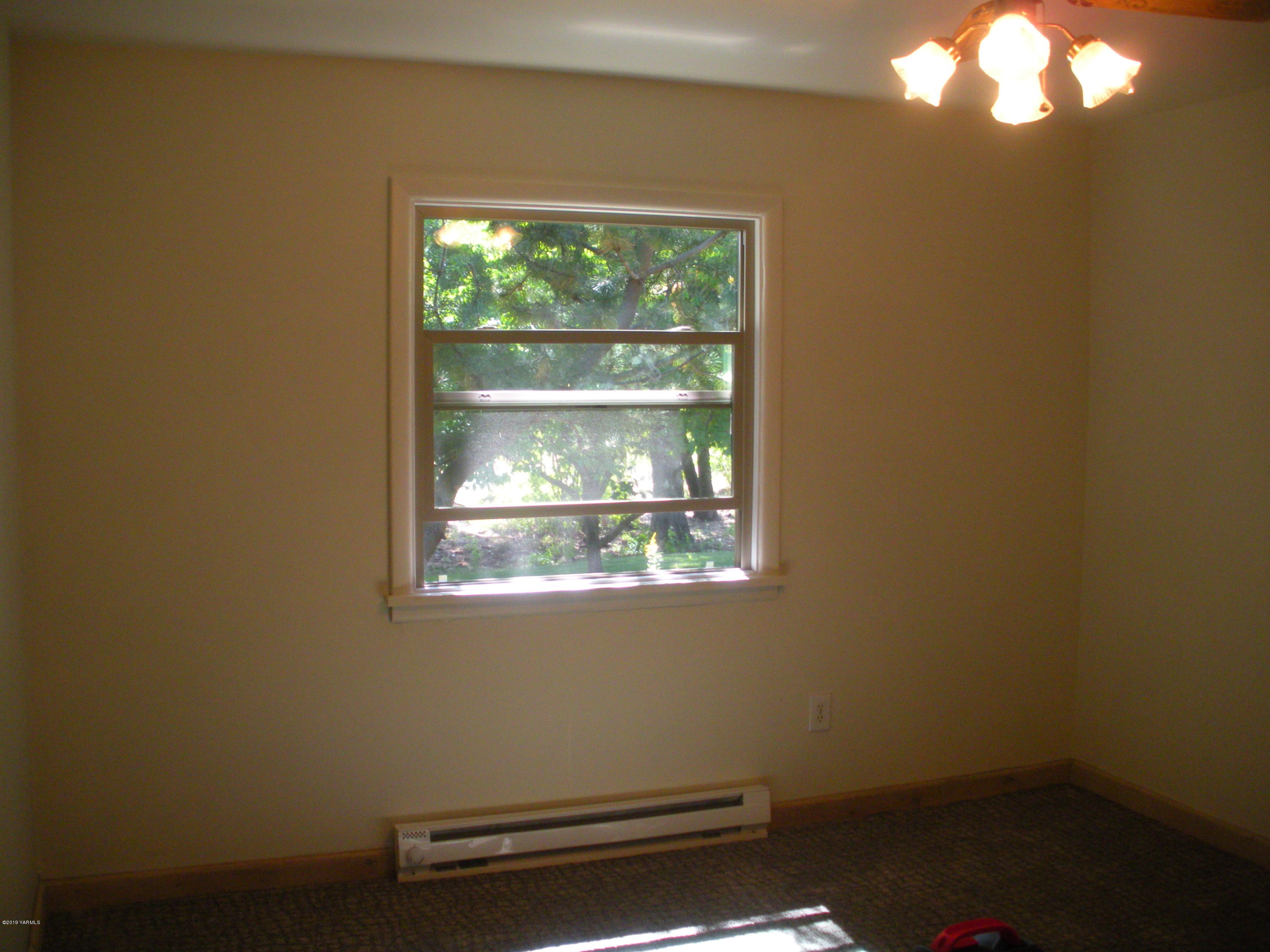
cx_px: 635
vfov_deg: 39.7
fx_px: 1321
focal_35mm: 36
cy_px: 476
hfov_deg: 51.4
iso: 228
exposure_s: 1/60
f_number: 3.5
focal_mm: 6.3
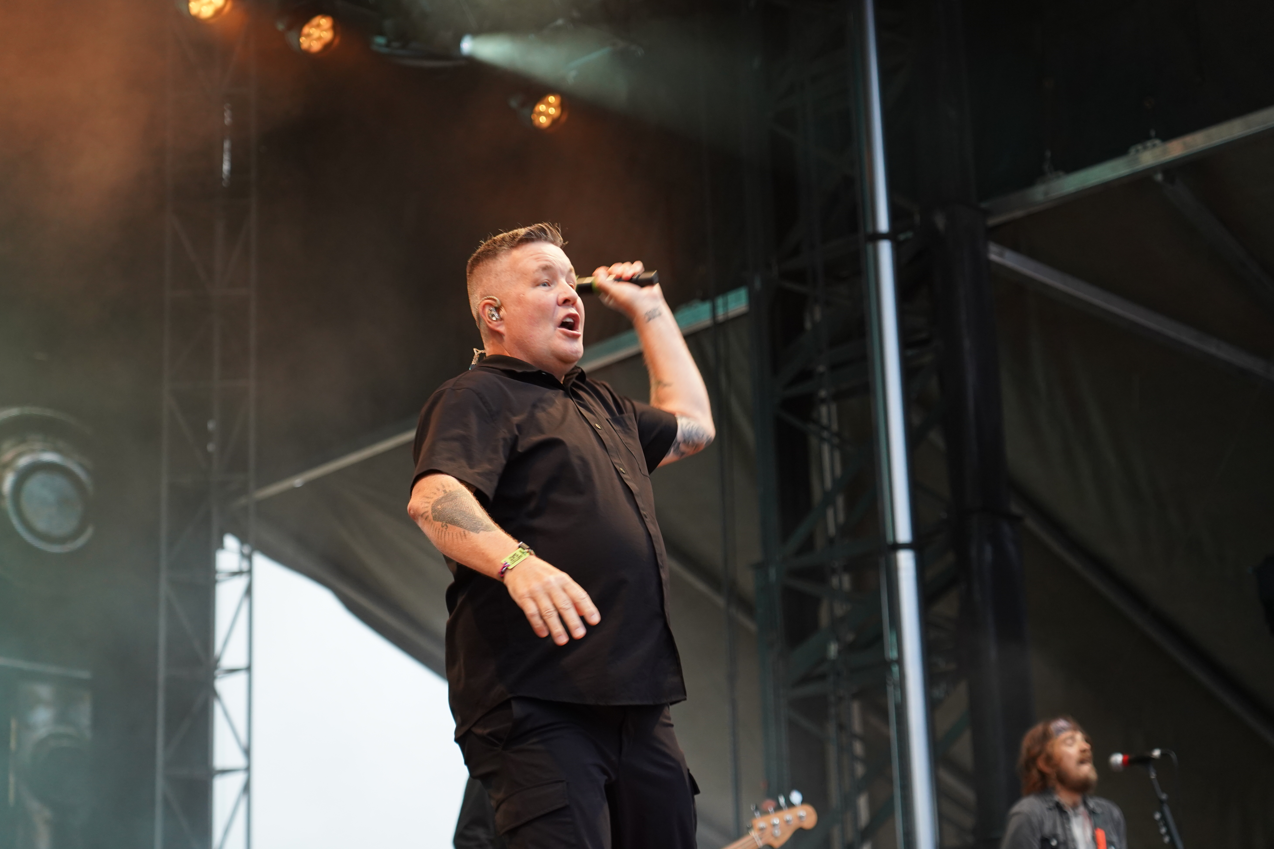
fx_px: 2760
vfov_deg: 17.5
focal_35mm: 78
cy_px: 435
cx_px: 625
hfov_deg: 26.0
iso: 1600
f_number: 4
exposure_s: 1/160
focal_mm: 76
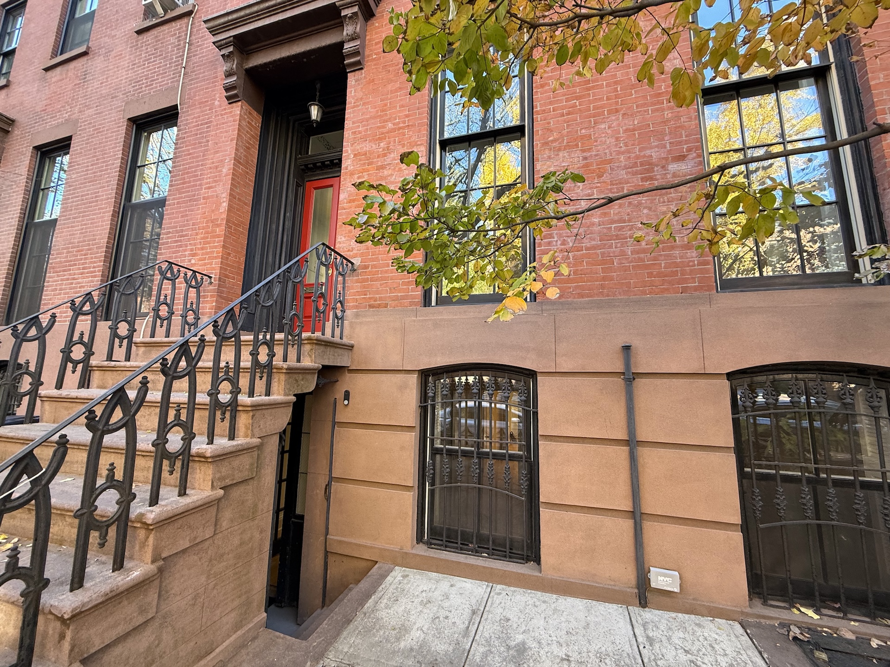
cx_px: 445
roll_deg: -1.8
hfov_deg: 102.1
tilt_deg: +8.9
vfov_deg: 85.7
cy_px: 334
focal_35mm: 14
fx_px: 360
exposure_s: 1/99
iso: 160
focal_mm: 2.22
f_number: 2.2
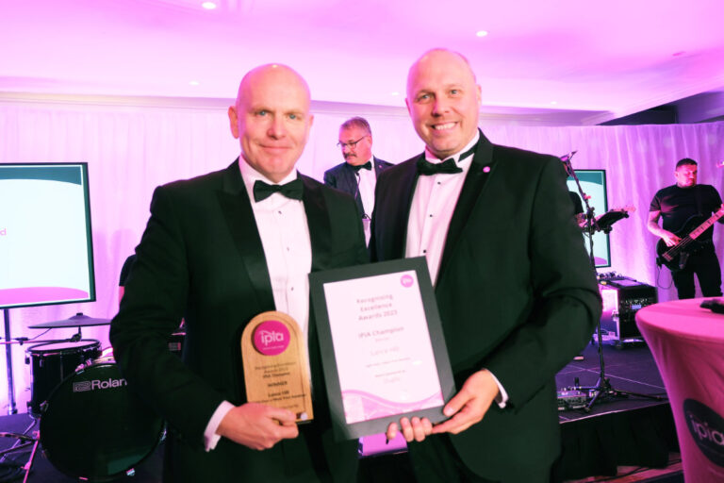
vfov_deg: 47.9
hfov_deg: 67.4
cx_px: 362
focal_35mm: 27
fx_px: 543
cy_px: 242
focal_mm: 18
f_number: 2.8
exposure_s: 1/100
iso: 500
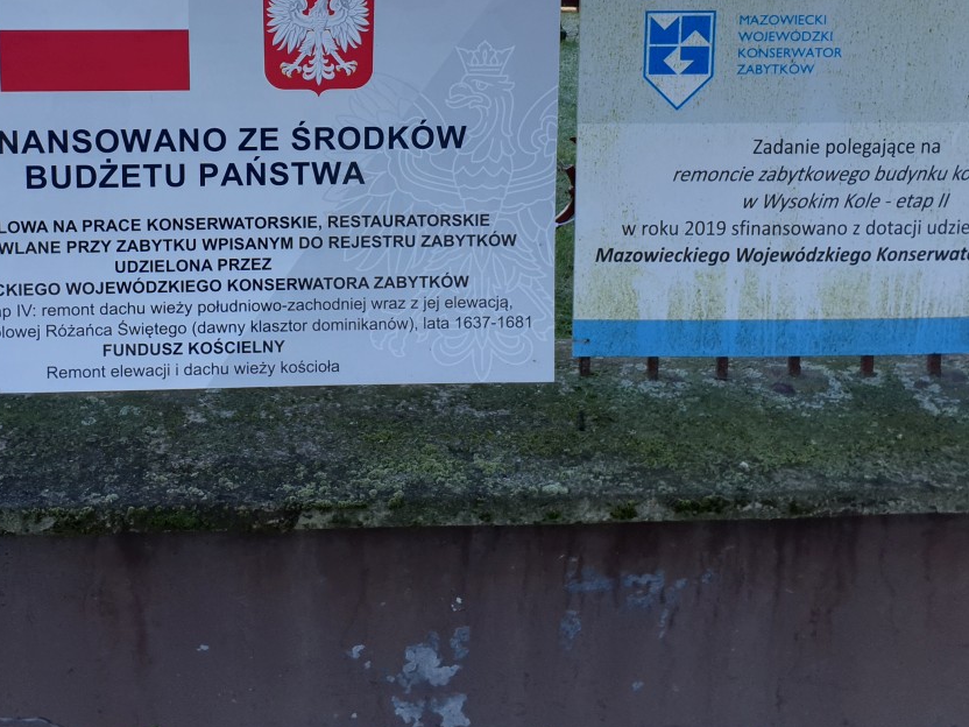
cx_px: 320
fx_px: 1400
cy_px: 99
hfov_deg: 37.8
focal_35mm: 50
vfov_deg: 28.2
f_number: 2.4
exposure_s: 1/500
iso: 50
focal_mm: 4.3
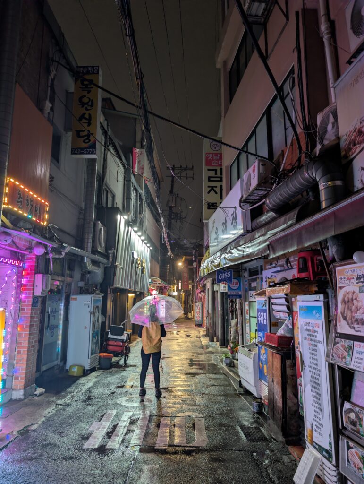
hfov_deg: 56.9
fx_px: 336
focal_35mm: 24
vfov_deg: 71.5
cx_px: 182
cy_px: 242
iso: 134
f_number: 1.68
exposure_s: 1/30
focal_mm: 6.9
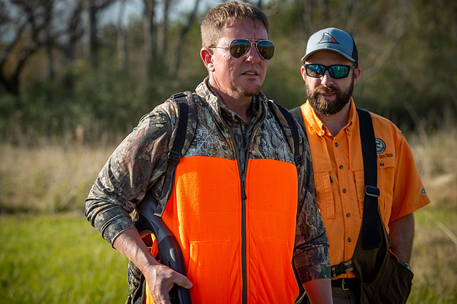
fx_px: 1522
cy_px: 152
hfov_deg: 17.1
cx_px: 228
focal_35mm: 120
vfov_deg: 11.4
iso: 100
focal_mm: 120
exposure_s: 1/320
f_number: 5.6
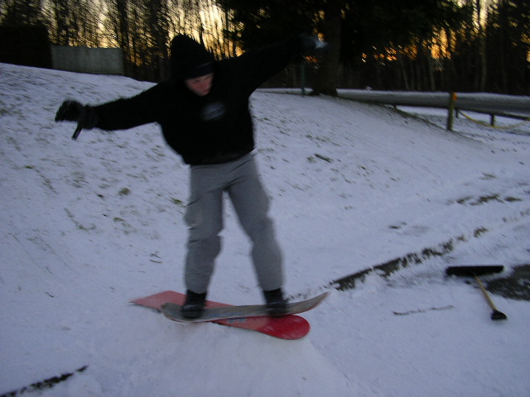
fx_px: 582
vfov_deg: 37.7
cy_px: 198
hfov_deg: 49.0
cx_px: 265
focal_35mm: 38
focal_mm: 5.8
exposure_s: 1/60
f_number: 2.9
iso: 50
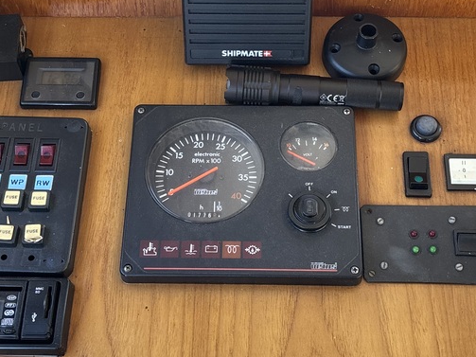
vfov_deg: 23.6
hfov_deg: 31.2
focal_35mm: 62
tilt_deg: -47.6
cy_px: 170
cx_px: 234
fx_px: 852
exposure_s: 1/121
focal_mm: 5.96
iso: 125
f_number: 1.6
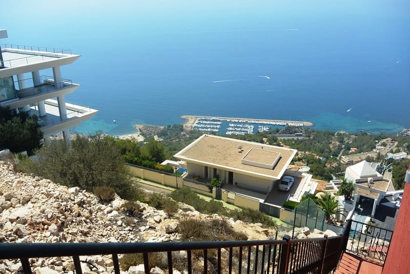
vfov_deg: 45.1
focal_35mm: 29
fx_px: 331
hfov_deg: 63.6
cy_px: 137
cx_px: 205
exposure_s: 1/1250
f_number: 4
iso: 100
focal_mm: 11
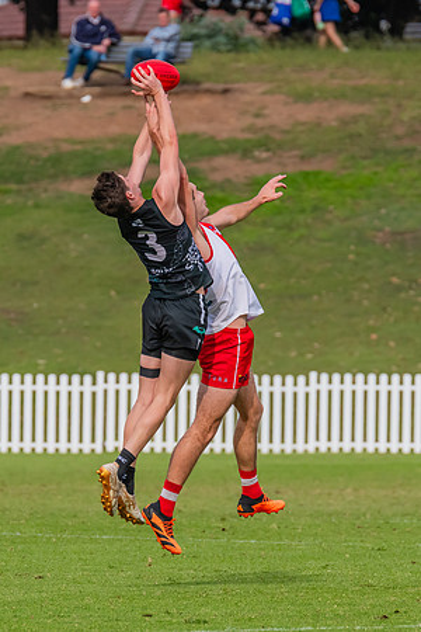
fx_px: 13534
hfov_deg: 1.8
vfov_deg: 2.7
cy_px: 337
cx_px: 222
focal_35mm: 772
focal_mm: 420
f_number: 9
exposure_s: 1/1600
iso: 800
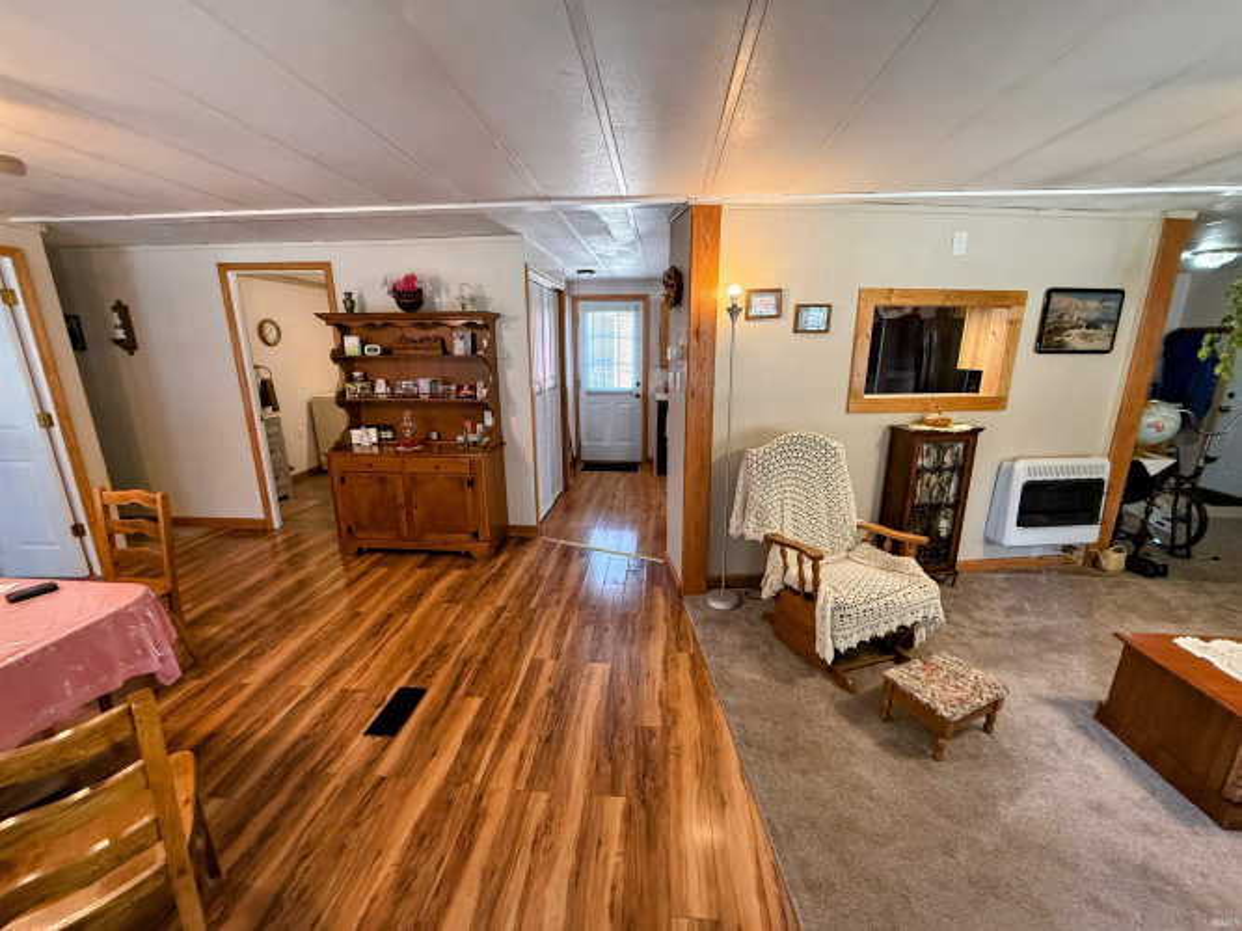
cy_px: 466
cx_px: 621
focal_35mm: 14
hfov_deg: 102.1
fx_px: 502
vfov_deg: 85.7
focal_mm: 2.22
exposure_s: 1/120
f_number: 2.2
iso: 500
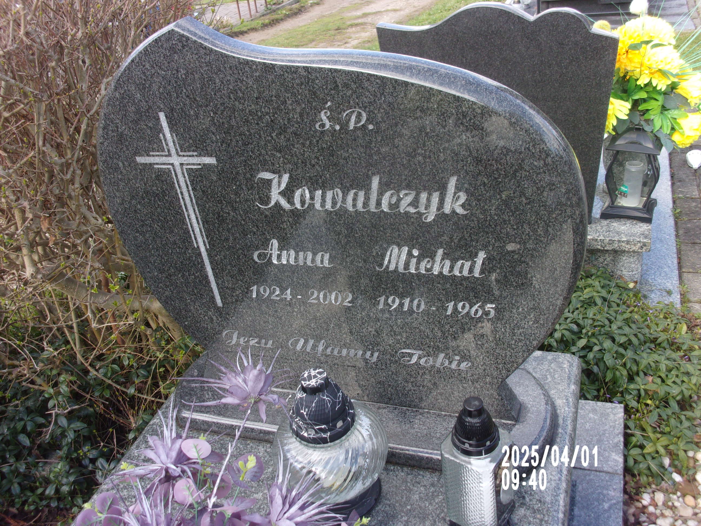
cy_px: 263
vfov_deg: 39.7
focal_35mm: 36
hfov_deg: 51.4
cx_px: 350
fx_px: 729
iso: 80
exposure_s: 1/105
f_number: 4.5
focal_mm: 6.4
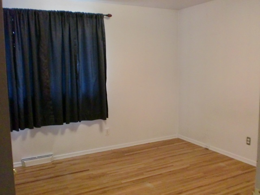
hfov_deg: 52.6
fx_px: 263
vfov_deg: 40.7
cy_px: 98
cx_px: 130
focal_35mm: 35
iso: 800
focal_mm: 6.3
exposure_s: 1/60
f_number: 3.1
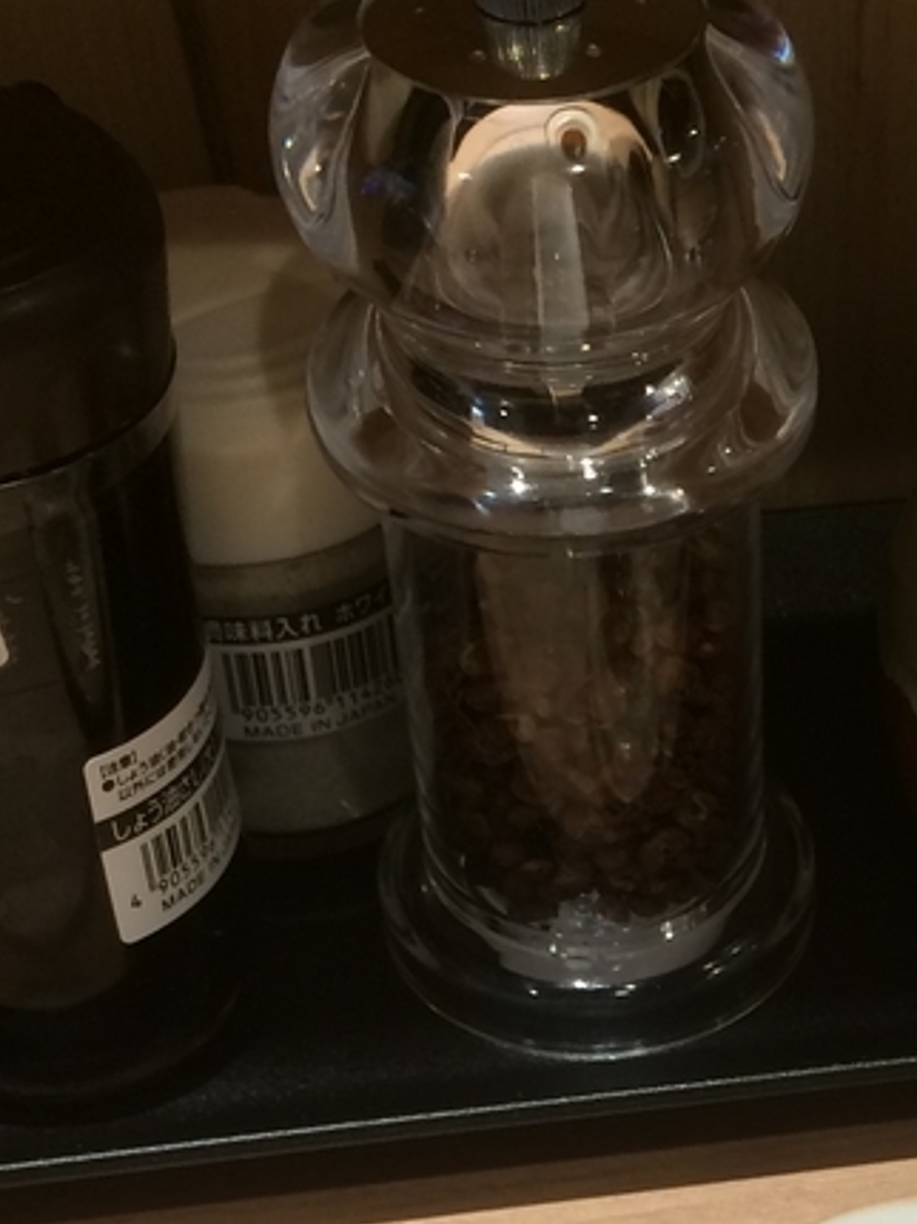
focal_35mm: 81
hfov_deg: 17.9
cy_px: 1161
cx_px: 852
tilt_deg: -47.2
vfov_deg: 23.3
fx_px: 2864
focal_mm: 4.15
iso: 40
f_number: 2.2
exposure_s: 1/40
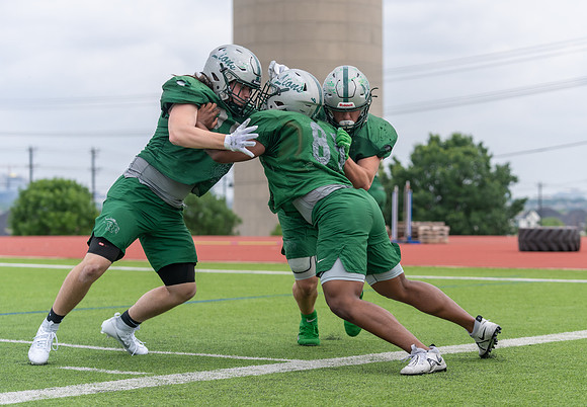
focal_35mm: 99
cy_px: 182
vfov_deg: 14.2
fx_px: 1637
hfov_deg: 20.3
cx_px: 337
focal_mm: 86
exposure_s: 1/1250
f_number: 3.5
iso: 160
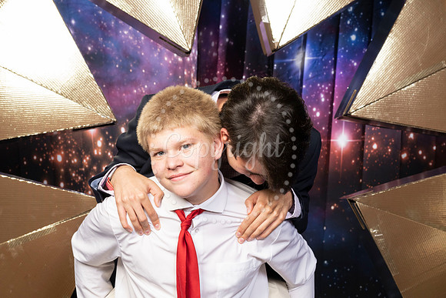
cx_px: 236
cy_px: 193
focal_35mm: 63
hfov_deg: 31.9
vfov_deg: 21.5
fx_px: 780
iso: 320
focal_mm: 47
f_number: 9
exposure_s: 1/160
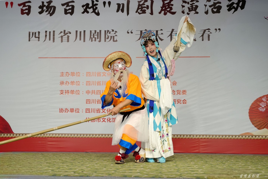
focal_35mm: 45
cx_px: 134
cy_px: 90
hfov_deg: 43.6
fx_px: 335
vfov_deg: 29.9
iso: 250
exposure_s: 1/160
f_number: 4
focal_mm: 45
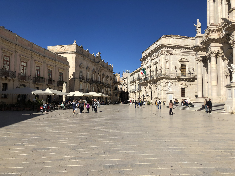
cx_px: 118
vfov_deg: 49.7
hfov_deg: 63.4
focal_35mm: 28
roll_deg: +0.1
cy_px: 88
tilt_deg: +3.3
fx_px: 190
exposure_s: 1/4049
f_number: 1.8
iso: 25
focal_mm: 4
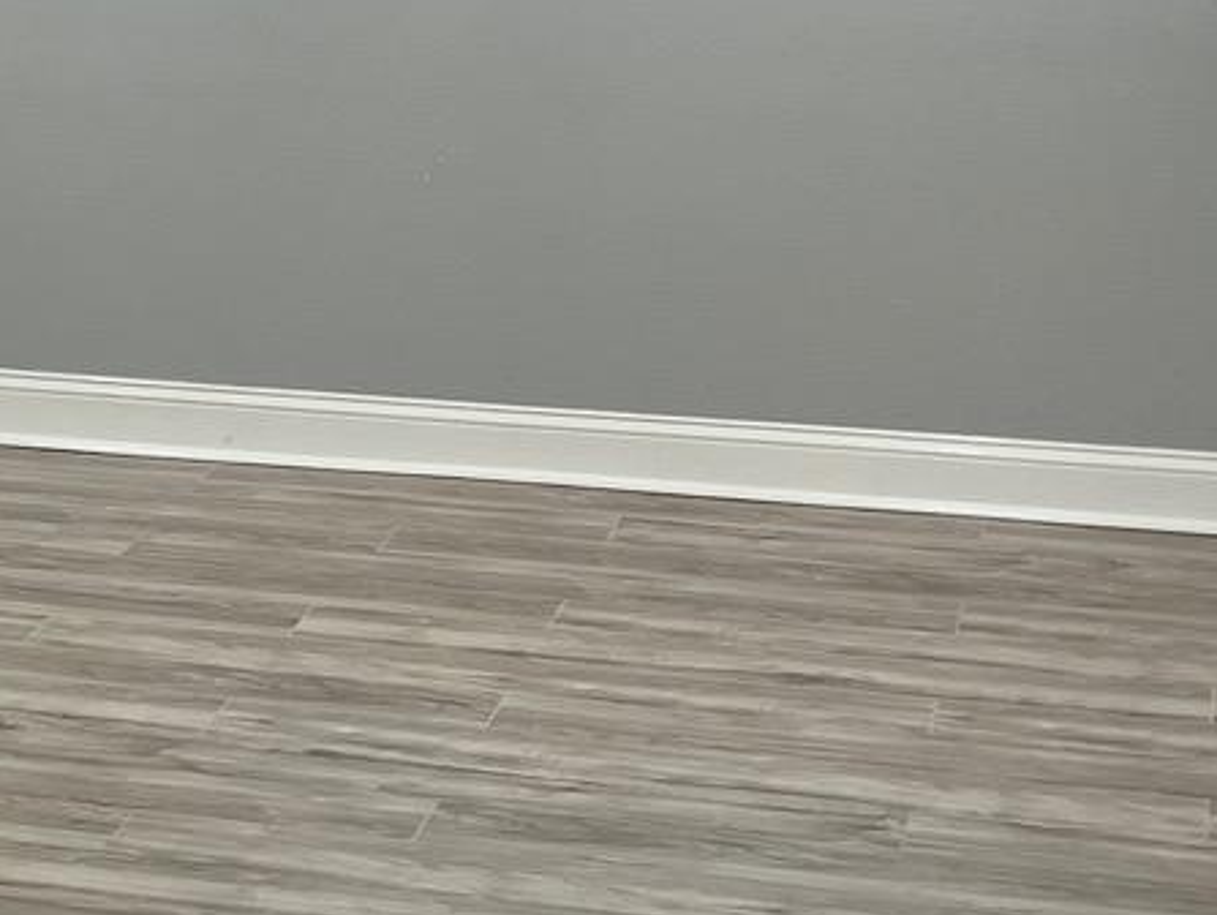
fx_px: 4187
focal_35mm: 119
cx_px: -460
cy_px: 362
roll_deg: -1.2
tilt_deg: -10.9
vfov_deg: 12.5
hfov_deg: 15.6
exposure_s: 1/60
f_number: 1.5
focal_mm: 5.7
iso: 80
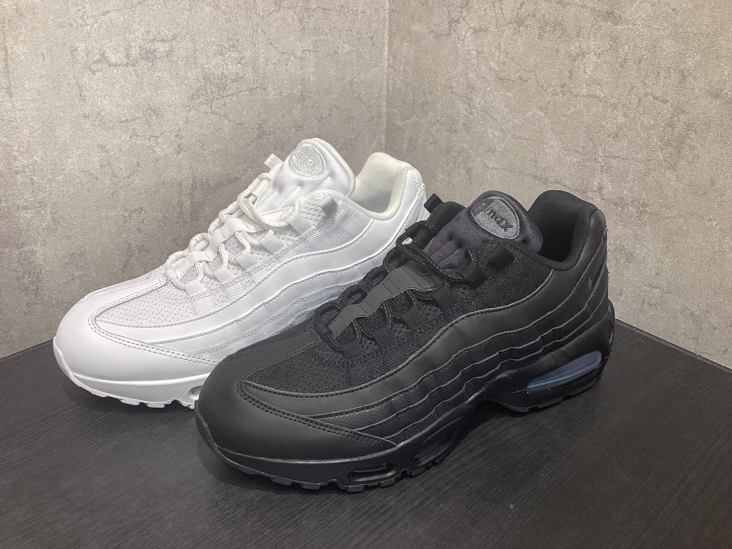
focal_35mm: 31
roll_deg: -1.3
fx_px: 656
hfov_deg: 58.4
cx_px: 366
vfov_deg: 45.4
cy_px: 274
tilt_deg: -29.3
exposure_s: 1/100
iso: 100
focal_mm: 3.3
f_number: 2.4
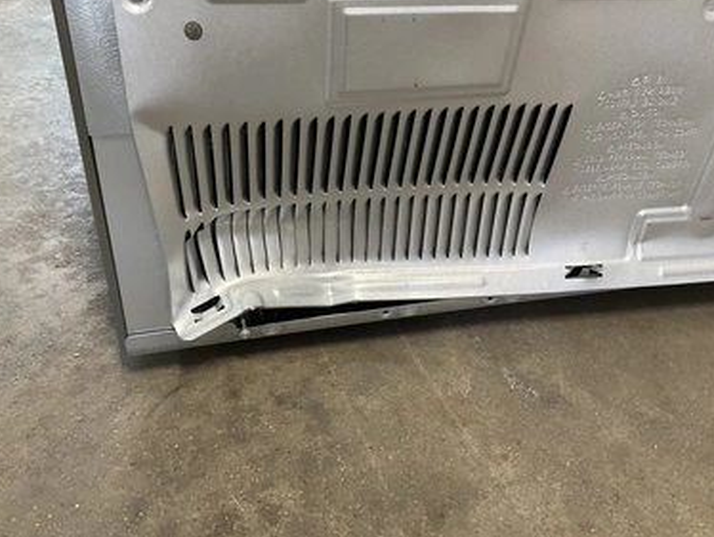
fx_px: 640
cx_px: 351
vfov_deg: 45.5
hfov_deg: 58.3
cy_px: 256
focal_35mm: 31
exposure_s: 1/40
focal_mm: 3
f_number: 1.8
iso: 200
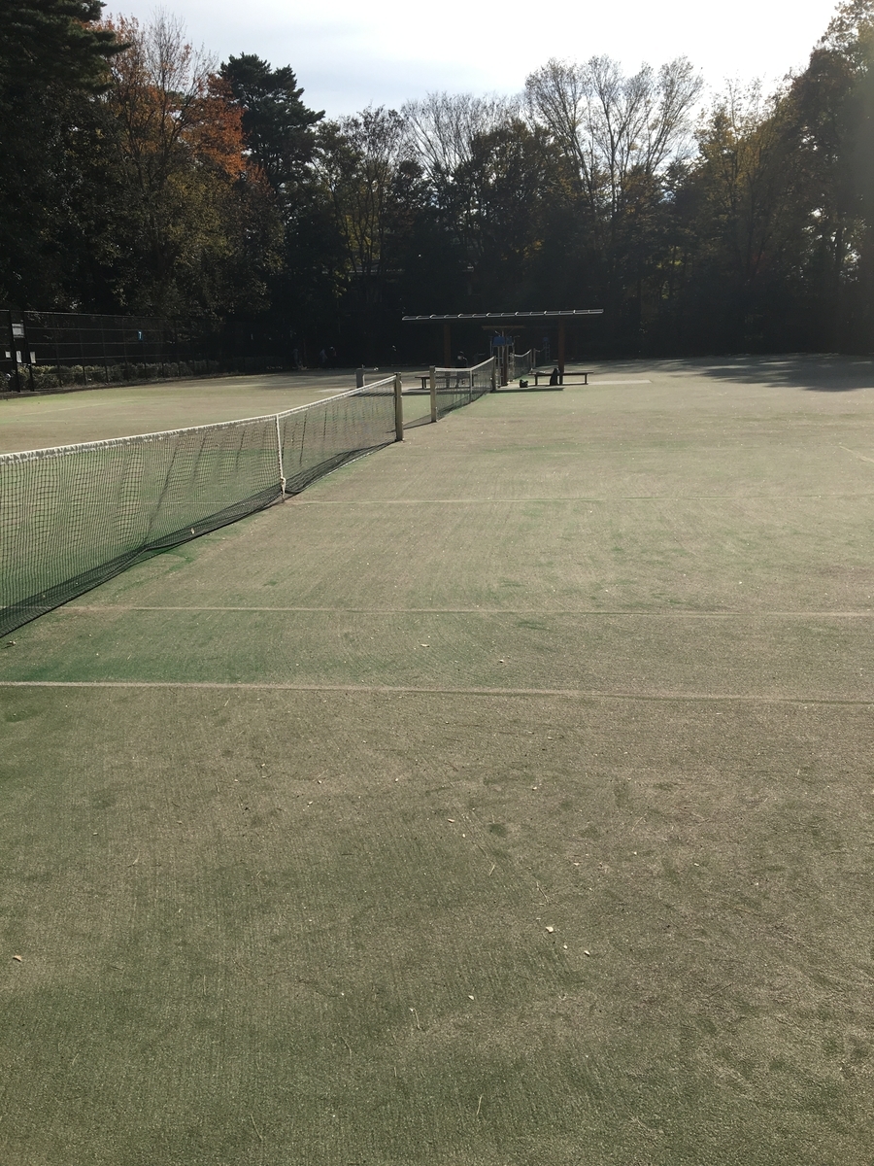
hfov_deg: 48.2
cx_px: 437
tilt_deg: -13.0
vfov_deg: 61.7
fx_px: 976
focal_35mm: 29
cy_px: 583
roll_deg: +2.1
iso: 25
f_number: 2.2
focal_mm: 4.15
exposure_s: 1/1709
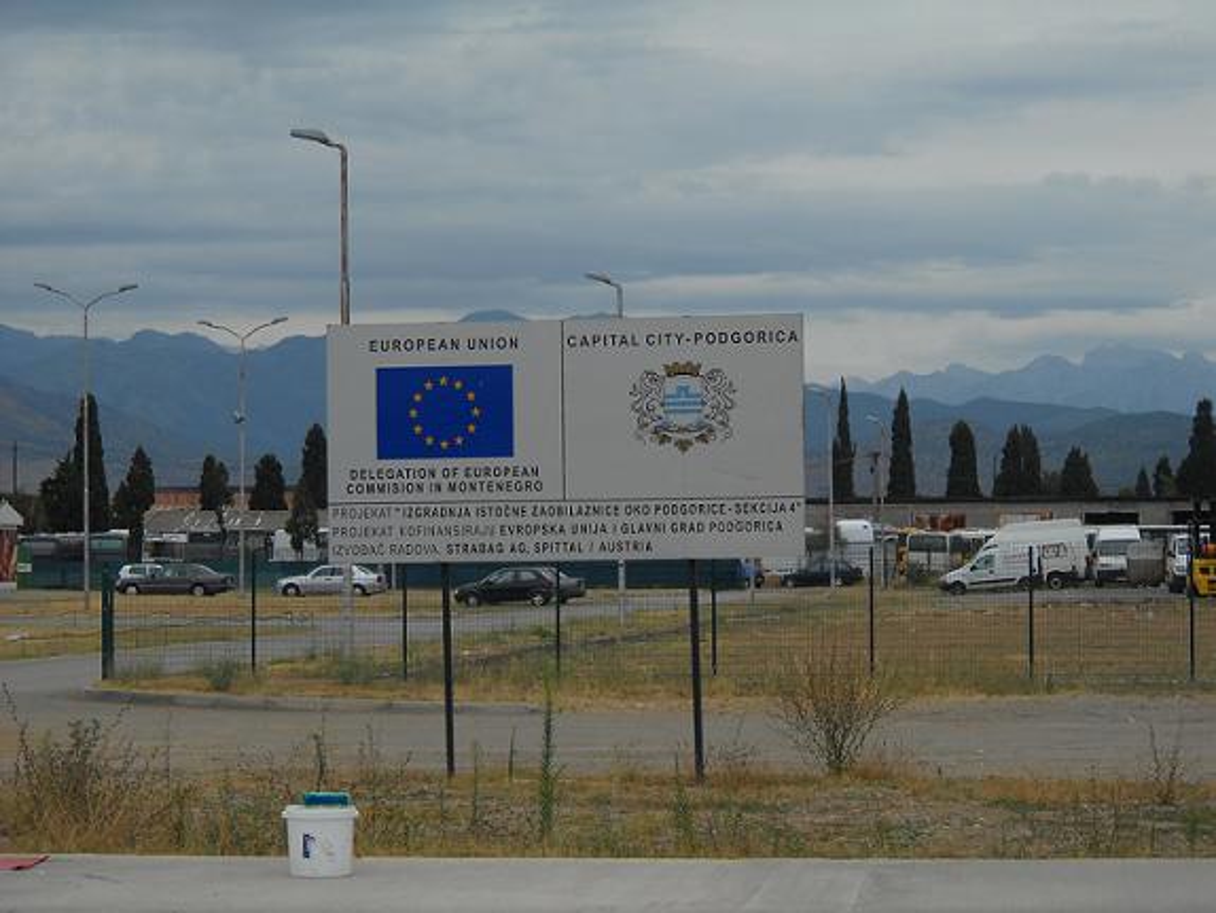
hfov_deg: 18.7
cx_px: 608
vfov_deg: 14.1
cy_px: 456
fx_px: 3690
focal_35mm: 105
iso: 64
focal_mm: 17.48
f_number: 5.3
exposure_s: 1/402
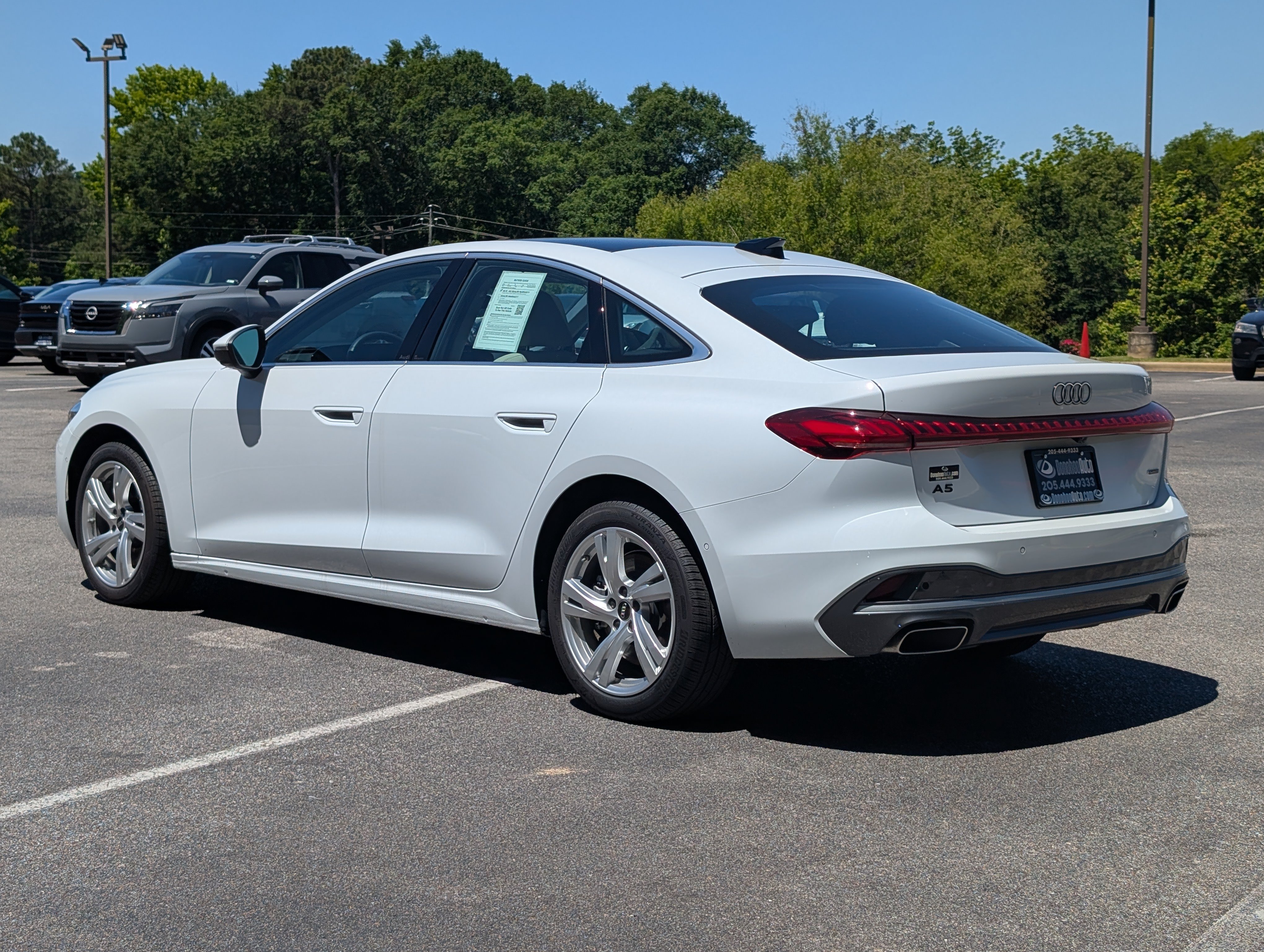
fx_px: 1792
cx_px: 632
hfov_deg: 38.9
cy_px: 476
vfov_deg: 29.7
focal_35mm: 49
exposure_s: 1/2160
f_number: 1.68
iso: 22
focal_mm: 6.9
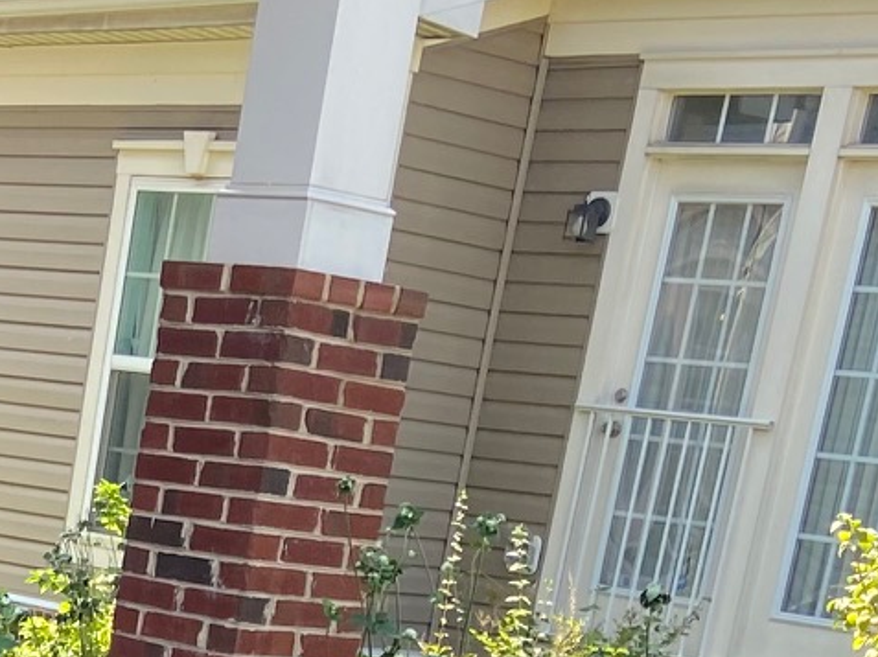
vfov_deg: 12.4
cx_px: -168
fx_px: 2788
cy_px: 1152
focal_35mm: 110
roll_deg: -5.1
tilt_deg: -19.2
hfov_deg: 17.1
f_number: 1.8
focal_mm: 4.25
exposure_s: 1/232
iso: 32
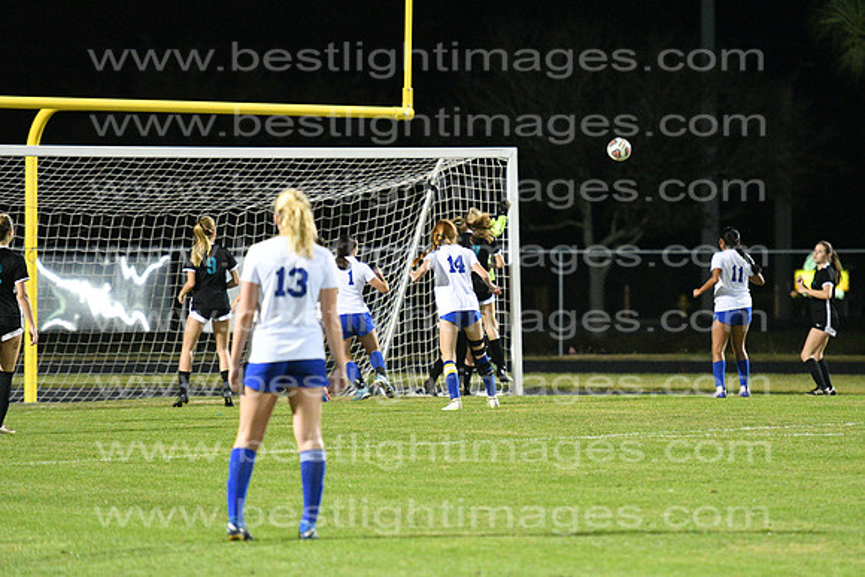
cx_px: 432
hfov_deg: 8.1
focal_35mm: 255
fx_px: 6128
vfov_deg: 5.4
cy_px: 288
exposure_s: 1/800
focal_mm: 170
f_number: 2.8
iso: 10000
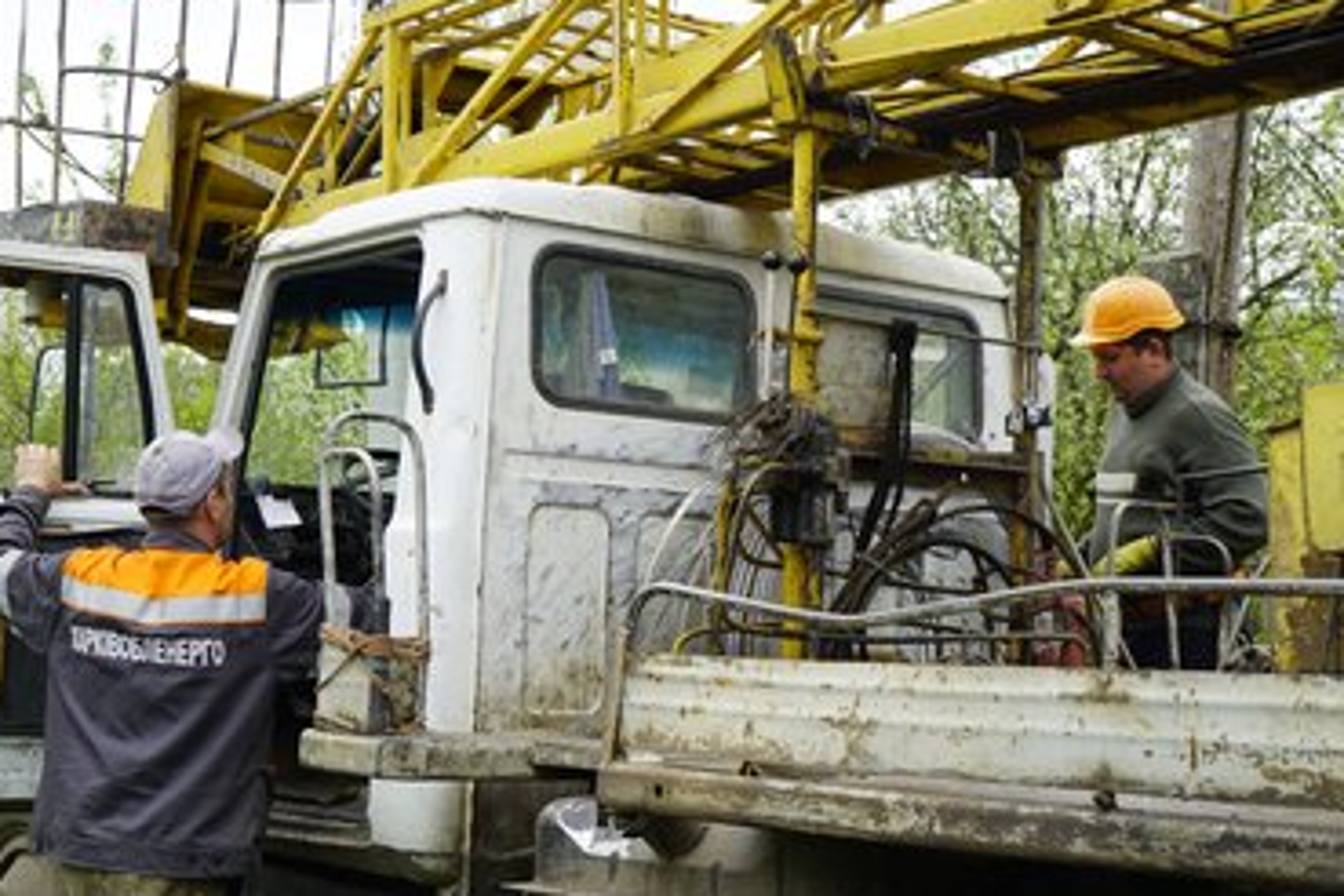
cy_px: 464
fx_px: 1904
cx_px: 645
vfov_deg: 26.5
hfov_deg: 38.9
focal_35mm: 51
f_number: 8
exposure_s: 1/80
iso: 100
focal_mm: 47
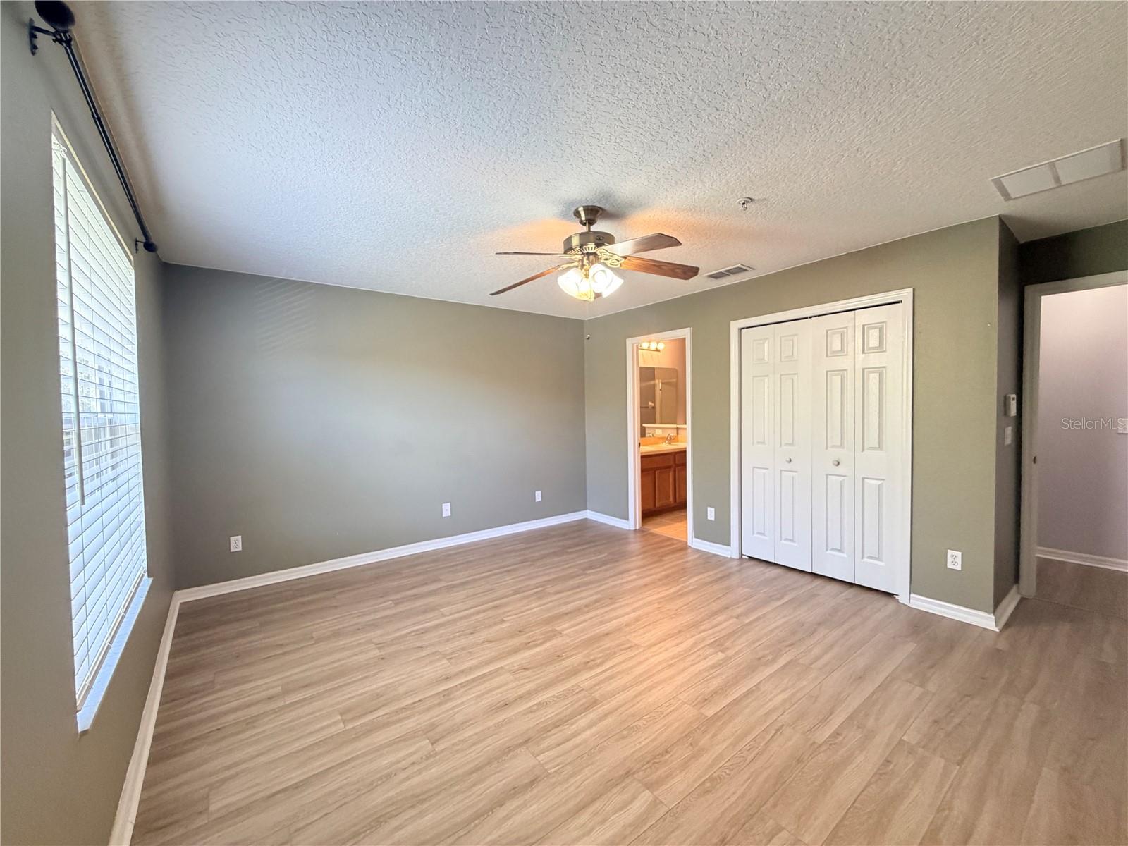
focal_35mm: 14
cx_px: 564
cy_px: 423
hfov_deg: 102.1
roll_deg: +2.0
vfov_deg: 85.7
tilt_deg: -1.3
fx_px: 456
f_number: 2.2
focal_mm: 2.22
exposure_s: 1/60
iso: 400
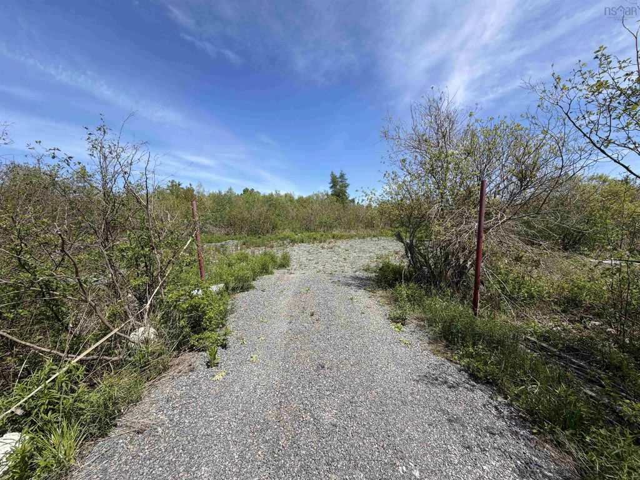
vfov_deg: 85.7
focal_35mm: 14
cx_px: 320
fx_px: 259
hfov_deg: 102.1
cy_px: 240
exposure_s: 1/770
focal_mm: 2.22
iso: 25
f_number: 2.2
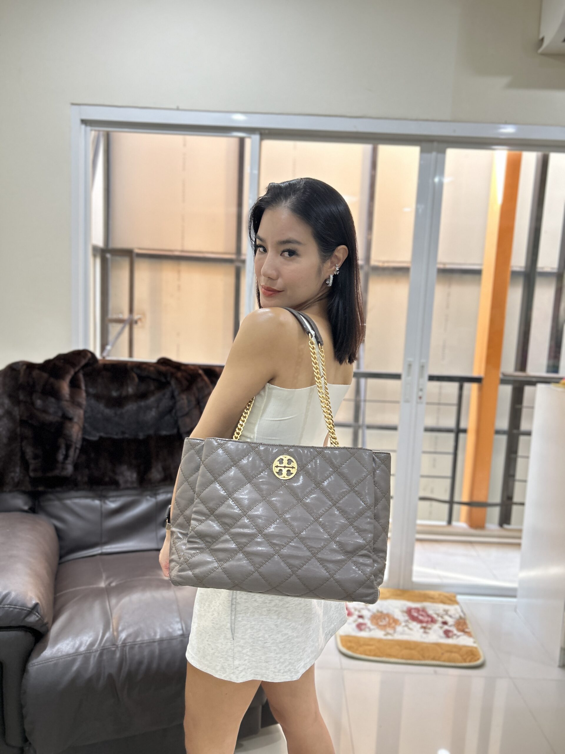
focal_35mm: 26
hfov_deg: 53.1
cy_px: 377
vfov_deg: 67.3
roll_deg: -2.5
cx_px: 282
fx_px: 566
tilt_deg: -7.0
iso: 160
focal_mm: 5.7
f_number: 1.5
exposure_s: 1/50
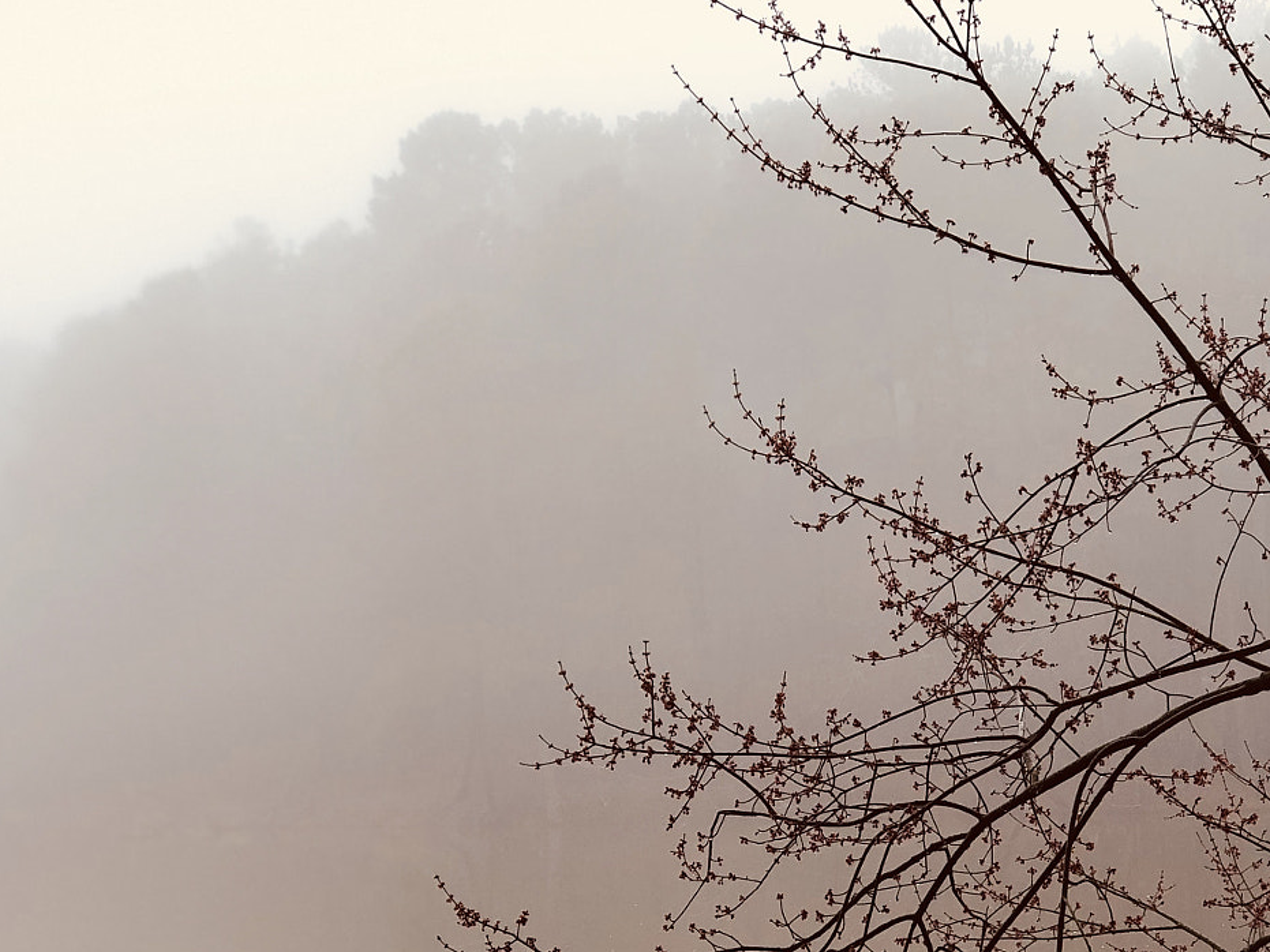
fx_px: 3595
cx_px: 857
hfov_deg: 20.0
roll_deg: +2.7
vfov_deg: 15.0
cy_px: 814
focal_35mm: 98
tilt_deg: -1.5
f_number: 2.8
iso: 25
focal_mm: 6.6
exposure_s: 1/120
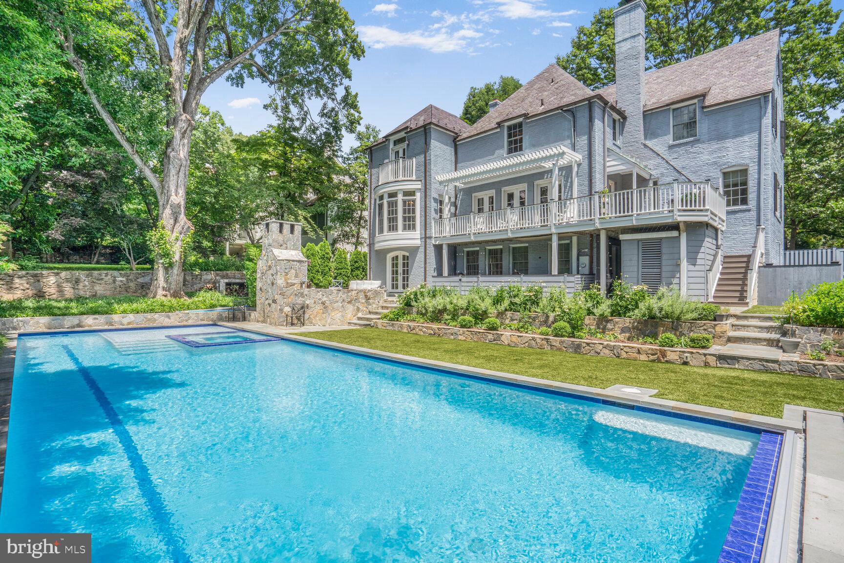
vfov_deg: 73.7
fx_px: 375
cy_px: 282
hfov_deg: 96.7
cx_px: 422
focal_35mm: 16
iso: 500
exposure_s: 1/80
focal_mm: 16
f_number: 22
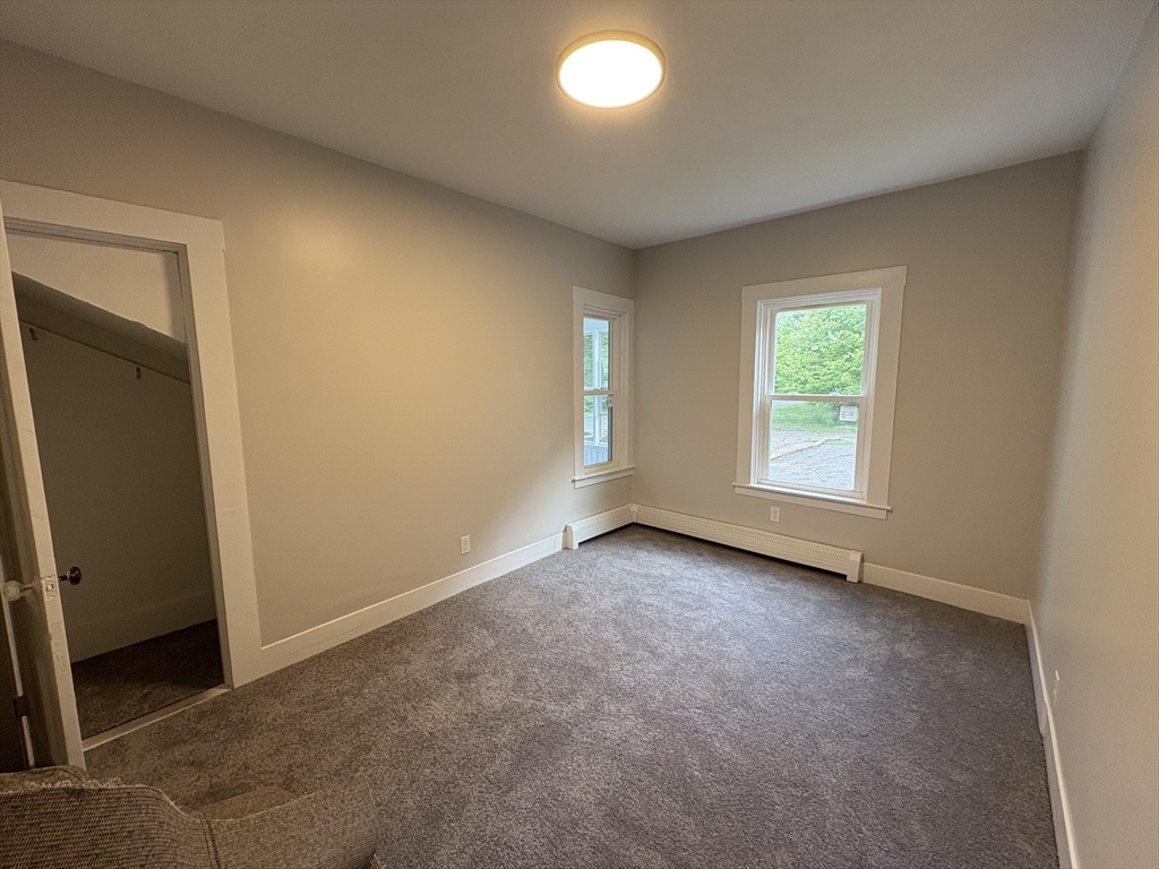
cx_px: 580
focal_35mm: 14
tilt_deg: -6.3
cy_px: 434
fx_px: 469
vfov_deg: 85.7
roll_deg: +1.5
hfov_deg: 102.1
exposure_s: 1/120
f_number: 2.2
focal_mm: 2.22
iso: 160
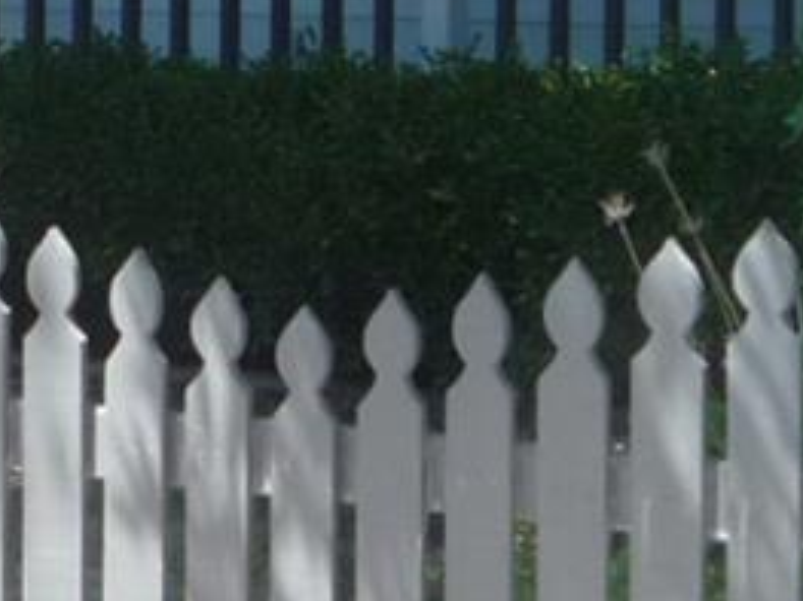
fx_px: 3965
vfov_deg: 8.6
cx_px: 49
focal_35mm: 171
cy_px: -143
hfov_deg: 11.5
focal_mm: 5.2
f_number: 4
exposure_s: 1/125
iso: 100
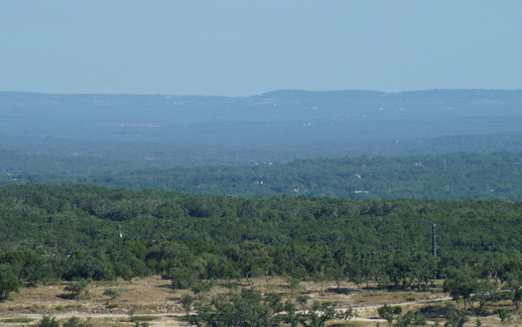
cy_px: 179
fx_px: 5364
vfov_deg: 3.5
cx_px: 271
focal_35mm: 377
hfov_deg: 5.6
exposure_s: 1/320
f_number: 7.1
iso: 100
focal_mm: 200
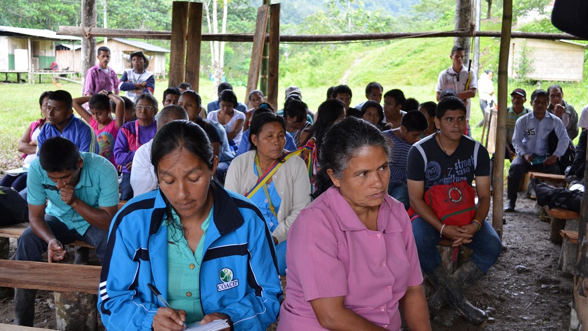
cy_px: 178
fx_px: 702
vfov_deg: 26.5
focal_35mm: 45
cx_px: 295
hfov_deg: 45.5
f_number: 4.5
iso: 800
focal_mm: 28
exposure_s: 1/160
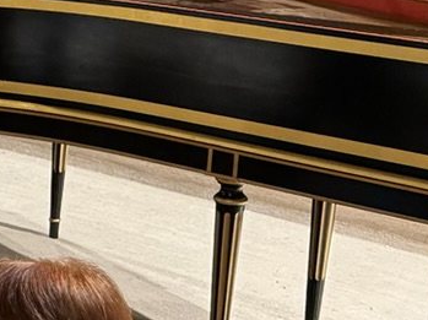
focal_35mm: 141
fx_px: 1742
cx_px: -558
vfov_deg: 10.5
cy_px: 184
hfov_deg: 11.8
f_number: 1.78
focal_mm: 6.86
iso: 640
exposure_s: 1/50
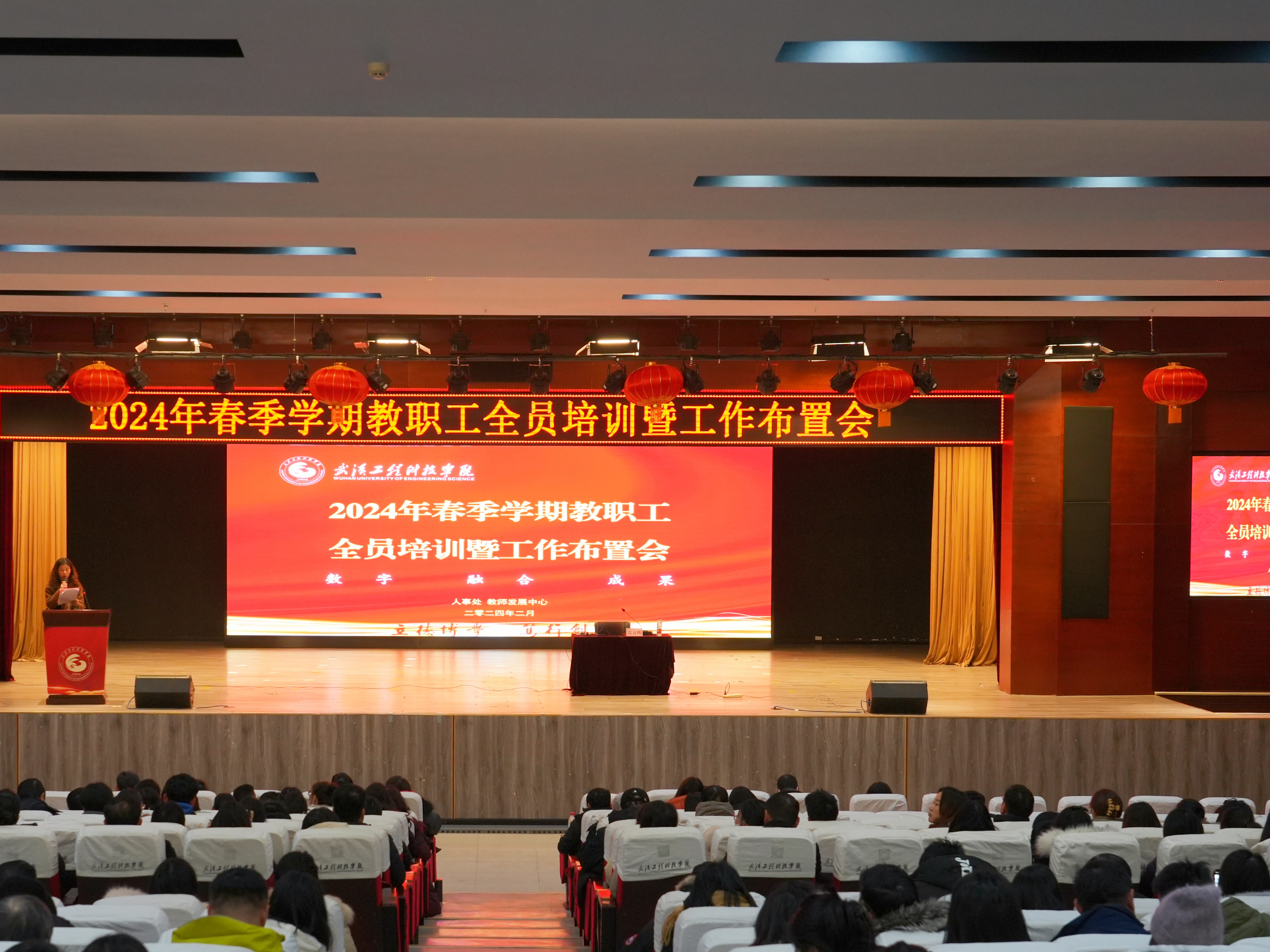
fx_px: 2018
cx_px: 498
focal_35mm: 55
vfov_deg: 26.5
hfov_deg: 34.8
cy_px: 580
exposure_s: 1/80
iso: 2000
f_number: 5
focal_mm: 41
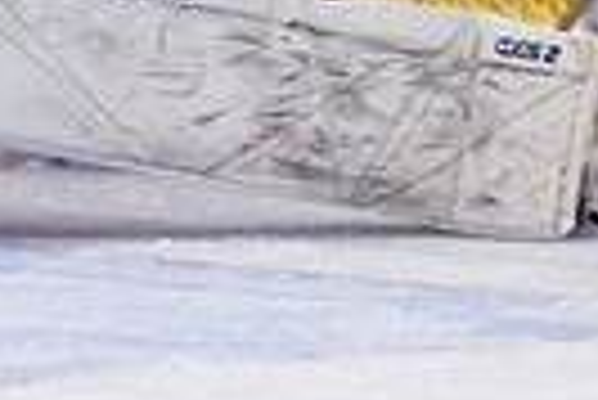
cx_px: 99
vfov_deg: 1.6
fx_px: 14667
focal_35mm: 882
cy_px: -268
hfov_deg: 2.3
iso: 2000
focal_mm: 170
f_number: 3.2
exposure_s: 1/640
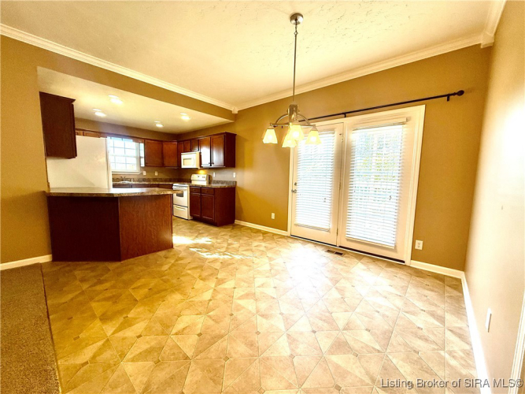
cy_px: 197
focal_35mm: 14
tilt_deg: -5.1
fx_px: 212
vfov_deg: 85.7
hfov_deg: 102.1
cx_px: 262
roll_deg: -0.8
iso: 125
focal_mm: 2.22
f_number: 2.2
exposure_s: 1/120
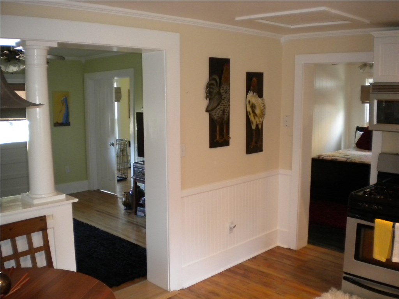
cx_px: 200
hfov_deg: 52.6
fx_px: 403
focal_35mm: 35
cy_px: 150
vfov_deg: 40.7
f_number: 3.1
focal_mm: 6.3
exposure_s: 1/30
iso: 400
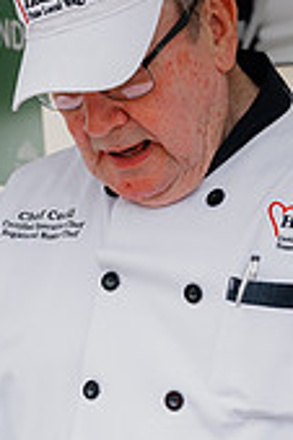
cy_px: 456
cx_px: 21
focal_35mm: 138
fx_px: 1688
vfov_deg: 14.6
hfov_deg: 9.9
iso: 560
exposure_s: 1/250
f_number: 5.6
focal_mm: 52
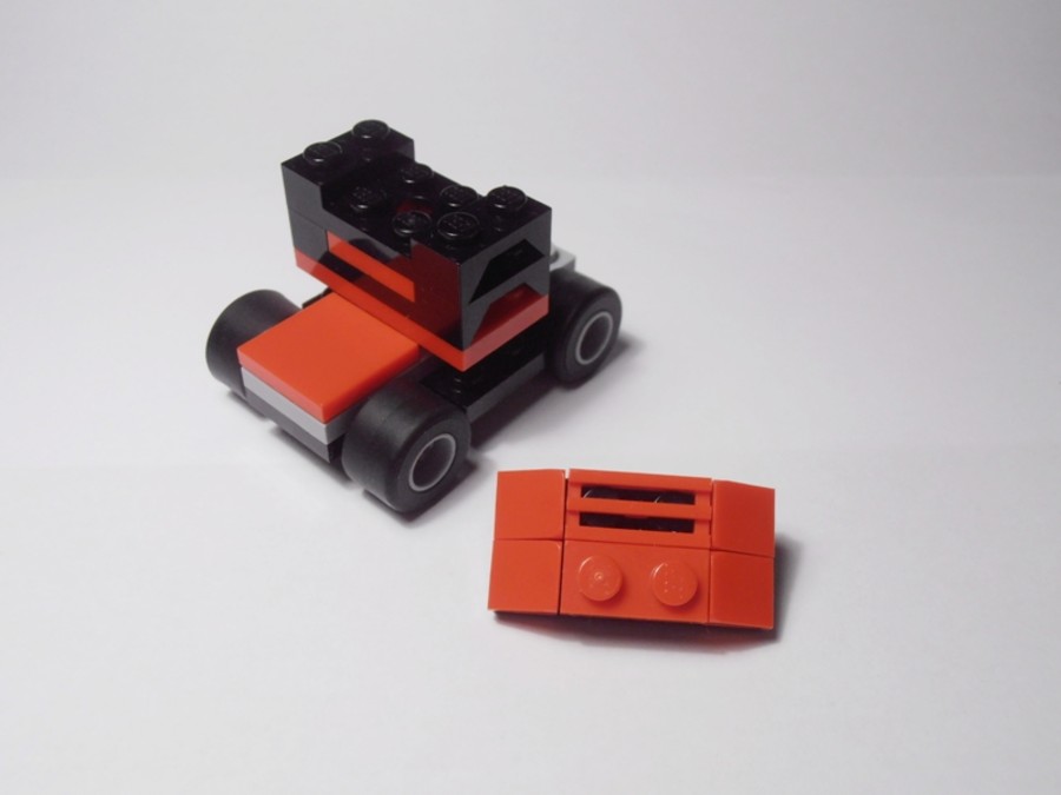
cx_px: 530
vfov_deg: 38.7
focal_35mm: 37
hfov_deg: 50.1
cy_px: 398
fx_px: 1134
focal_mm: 6.61
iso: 100
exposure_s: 1/60
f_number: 3.9
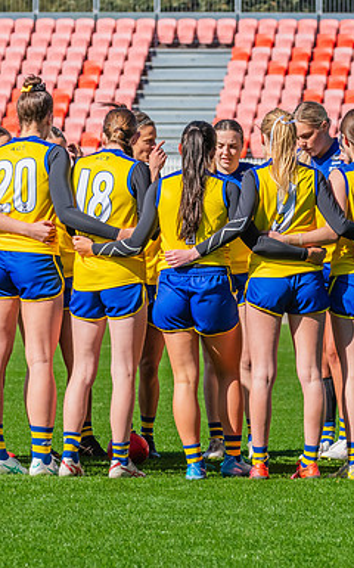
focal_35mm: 392
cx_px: 238
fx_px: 6062
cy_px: 303
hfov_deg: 3.3
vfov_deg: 5.4
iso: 800
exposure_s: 1/1250
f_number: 11
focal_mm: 220
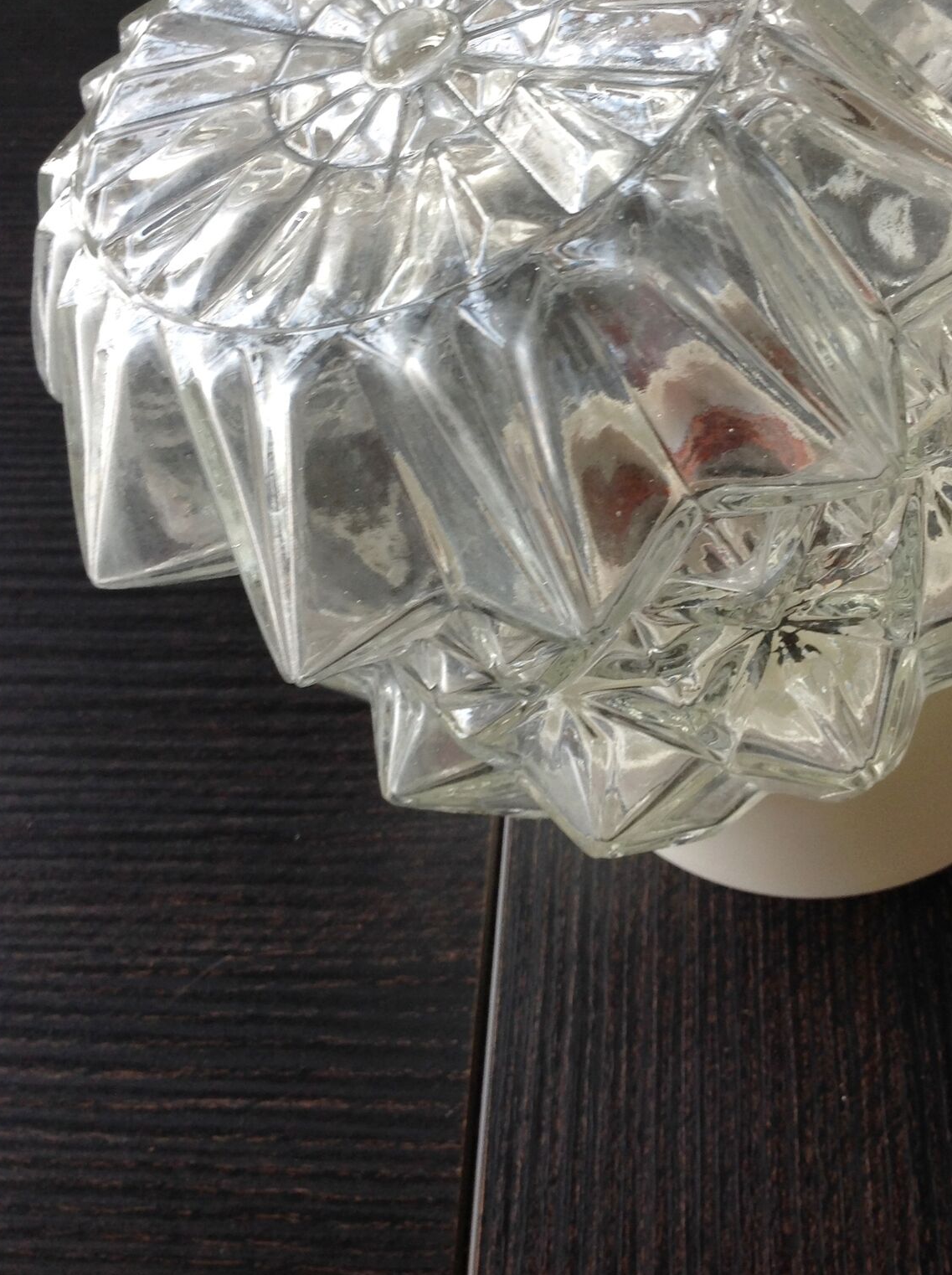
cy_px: 446
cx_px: 601
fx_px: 1691
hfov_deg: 31.3
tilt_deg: -48.6
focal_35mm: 46
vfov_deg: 40.9
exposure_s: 1/15
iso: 64
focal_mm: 4.28
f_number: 2.4
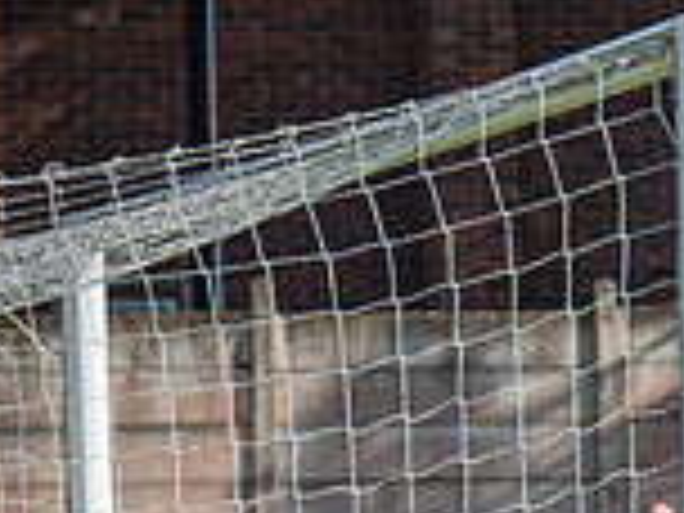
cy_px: 788
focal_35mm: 734
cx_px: 1078
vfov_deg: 2.0
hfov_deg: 2.7
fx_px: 14504
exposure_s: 1/2000
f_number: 4
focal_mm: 115
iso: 200
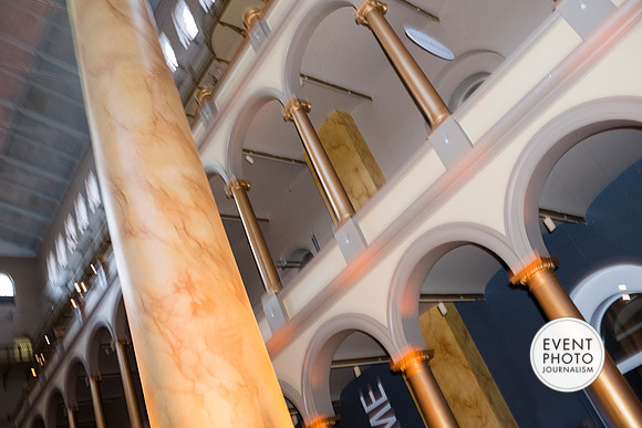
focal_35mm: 32
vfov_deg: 41.2
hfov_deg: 58.8
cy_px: 212
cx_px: 321
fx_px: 569
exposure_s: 1/100
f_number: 4
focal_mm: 30.5
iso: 800
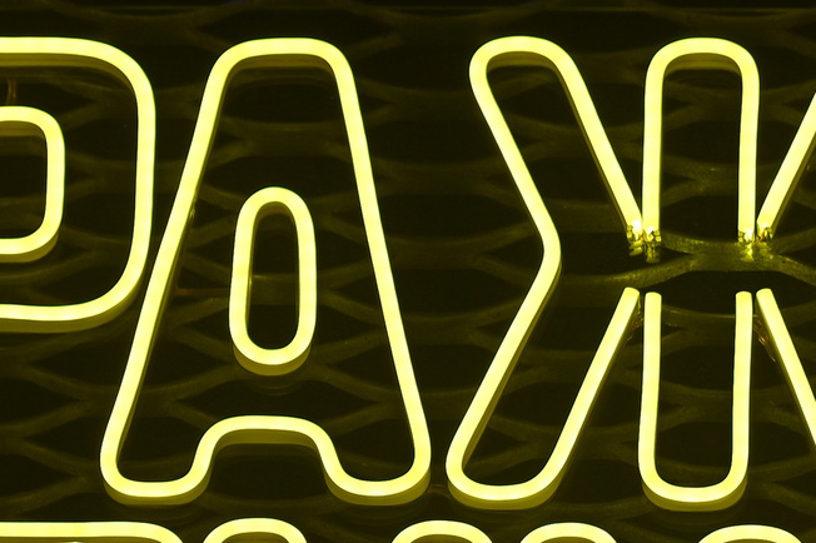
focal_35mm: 589
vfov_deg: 2.3
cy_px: 308
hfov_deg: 3.5
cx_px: 631
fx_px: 13343
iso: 100
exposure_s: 1/200
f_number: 2.8
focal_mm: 150
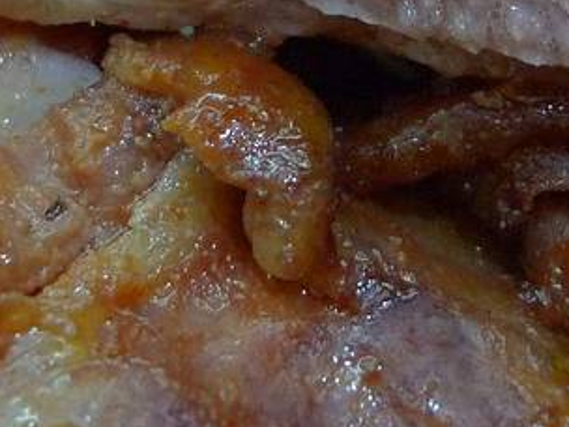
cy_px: -4
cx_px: 298
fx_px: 1627
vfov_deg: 14.7
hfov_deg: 19.8
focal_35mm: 99
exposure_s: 1/30
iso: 400
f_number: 2.1
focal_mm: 5.4
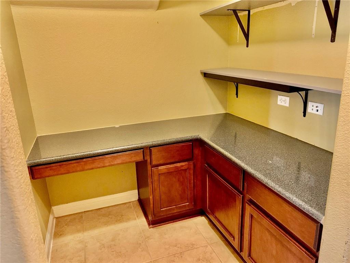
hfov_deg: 67.3
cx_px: 175
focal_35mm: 26
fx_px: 263
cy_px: 132
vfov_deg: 53.1
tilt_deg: -16.6
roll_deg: +2.6
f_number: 1.8
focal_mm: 4.25
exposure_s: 1/30
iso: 400
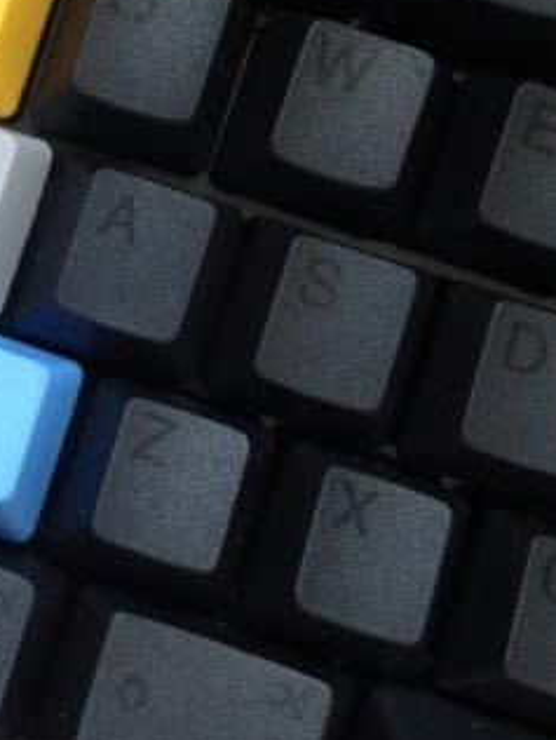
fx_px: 1517
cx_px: 21
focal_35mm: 71
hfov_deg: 20.2
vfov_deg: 27.0
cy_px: 190
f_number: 2.4
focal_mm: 4.28
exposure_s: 1/20
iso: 200
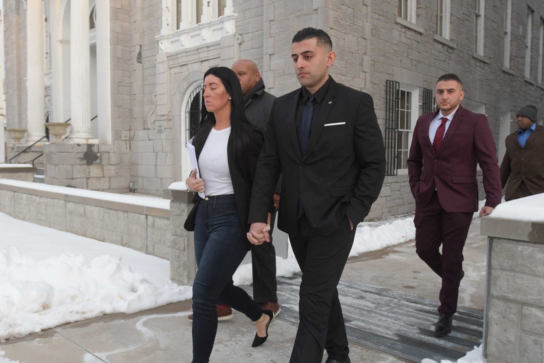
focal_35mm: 30
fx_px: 453
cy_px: 182
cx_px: 272
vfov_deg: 43.6
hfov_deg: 61.9
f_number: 5.6
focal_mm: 20
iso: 800
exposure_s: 1/400
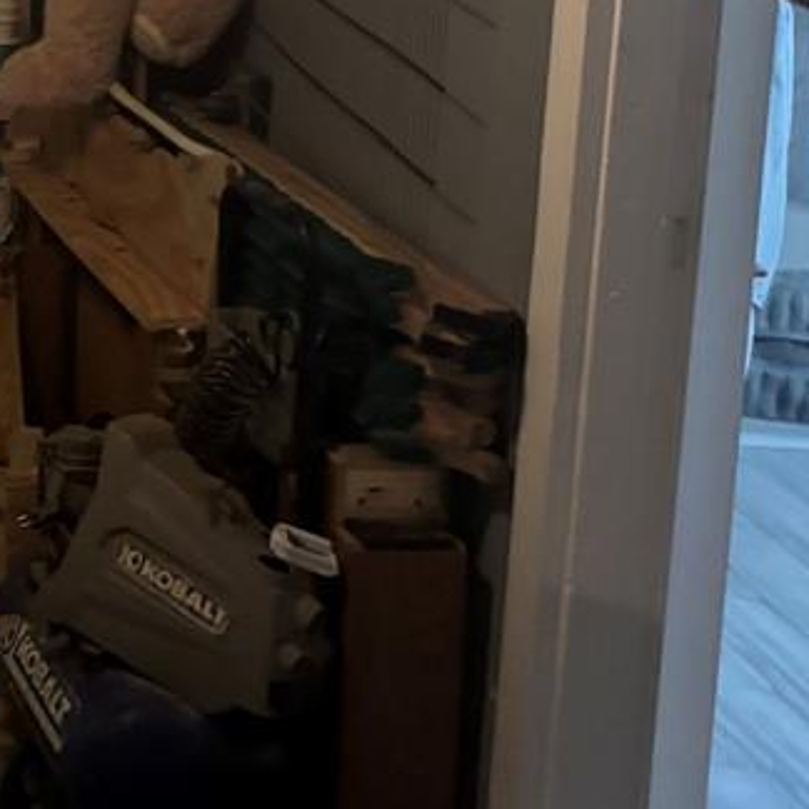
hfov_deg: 21.3
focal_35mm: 67
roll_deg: -0.7
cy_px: -105
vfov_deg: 23.9
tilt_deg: -7.6
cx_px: -429
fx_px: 1772
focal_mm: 6.76
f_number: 1.78
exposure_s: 1/30
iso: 1000
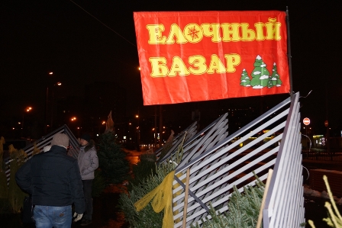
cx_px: 171
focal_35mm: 30
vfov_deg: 43.6
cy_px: 114
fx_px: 285
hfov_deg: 61.9
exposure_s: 1/60
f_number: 3.5
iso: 500
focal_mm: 20
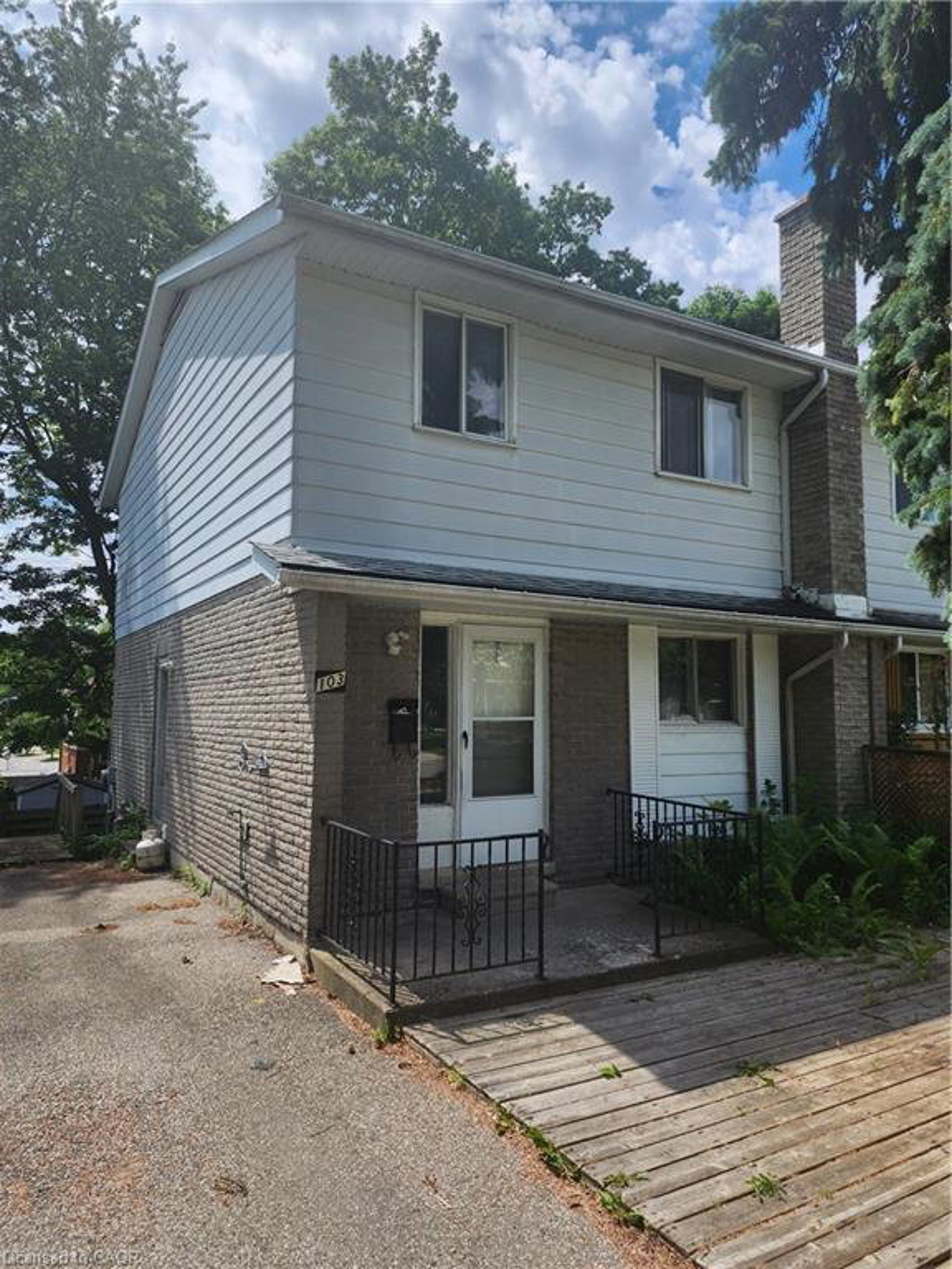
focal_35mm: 23
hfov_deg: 58.9
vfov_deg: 73.9
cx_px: 476
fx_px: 843
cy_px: 634
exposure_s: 1/992
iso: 12
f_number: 1.8
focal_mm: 6.4
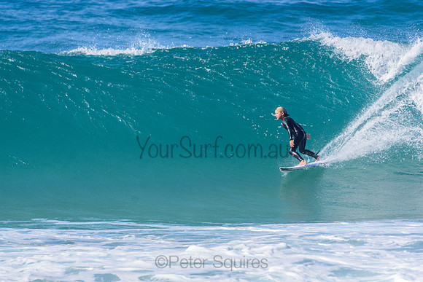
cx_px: 212
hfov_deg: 2.7
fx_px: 8814
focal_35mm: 750
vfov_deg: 1.8
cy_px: 141
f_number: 5.6
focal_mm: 500
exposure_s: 1/2000
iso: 400
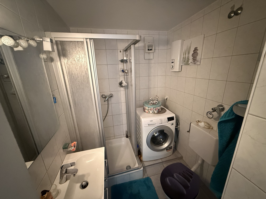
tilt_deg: -16.1
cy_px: 100
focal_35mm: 14
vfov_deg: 85.7
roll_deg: +2.6
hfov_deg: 102.1
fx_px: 108
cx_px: 133
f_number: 2.2
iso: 1000
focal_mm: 2.22
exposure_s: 1/33
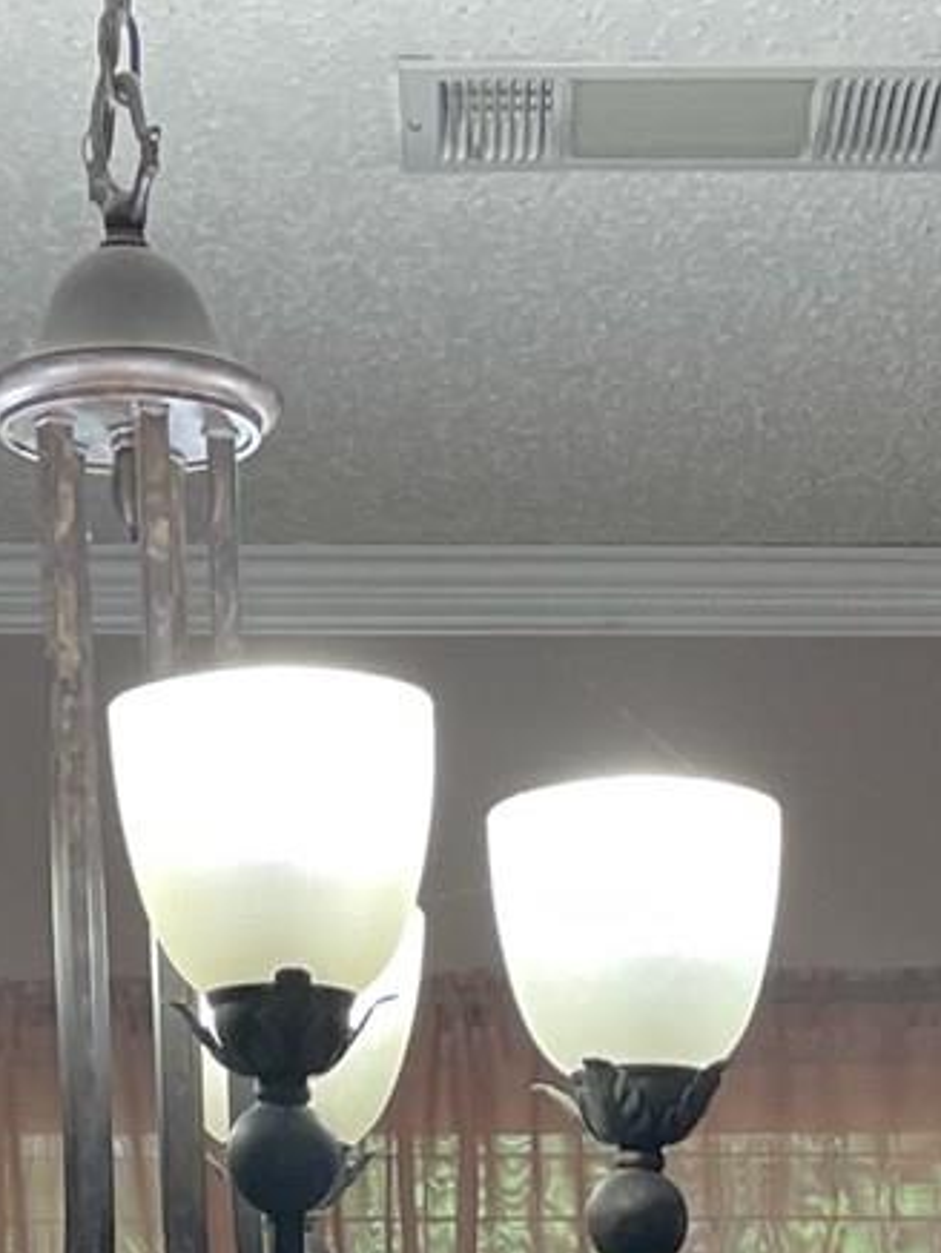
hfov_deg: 10.8
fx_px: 4963
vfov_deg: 11.5
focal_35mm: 137
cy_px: 3160
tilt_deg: -13.1
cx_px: 582
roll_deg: +1.9
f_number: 1.6
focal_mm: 4.2
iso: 100
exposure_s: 1/120
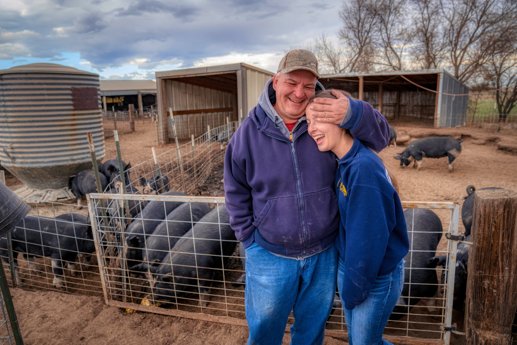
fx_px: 373
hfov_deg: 69.4
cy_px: 172
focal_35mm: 26
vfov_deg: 49.6
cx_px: 258
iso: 640
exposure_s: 1/500
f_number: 4
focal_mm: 26
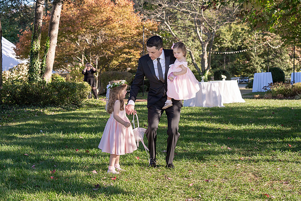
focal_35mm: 70
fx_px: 585
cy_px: 100
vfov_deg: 19.5
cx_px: 150
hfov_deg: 28.8
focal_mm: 70
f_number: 5.6
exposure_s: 1/320
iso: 100
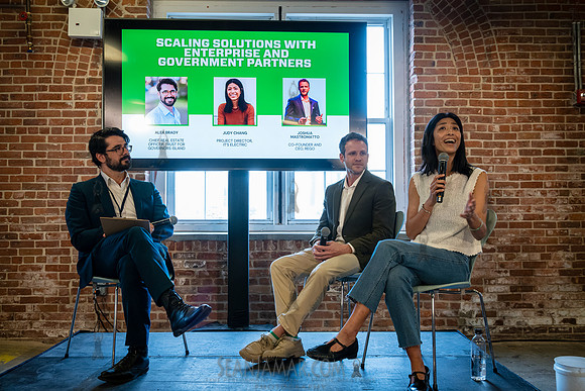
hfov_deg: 54.9
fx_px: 563
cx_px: 296
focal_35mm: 35
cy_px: 196
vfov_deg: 38.2
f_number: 5.6
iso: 2500
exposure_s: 1/160
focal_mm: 34
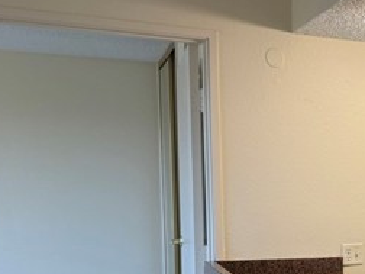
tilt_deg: -6.2
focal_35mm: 61
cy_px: 251
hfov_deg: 27.6
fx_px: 643
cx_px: 443
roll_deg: -0.5
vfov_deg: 23.3
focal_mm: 6.76
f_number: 1.78
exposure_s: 1/60
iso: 125
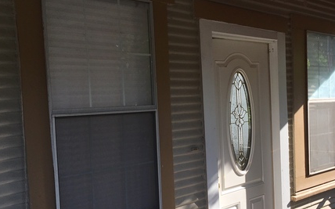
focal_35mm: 46
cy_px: 136
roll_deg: +2.1
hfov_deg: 43.1
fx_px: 420
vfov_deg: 27.8
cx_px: 215
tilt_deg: -3.4
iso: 25
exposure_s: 1/403
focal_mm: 4.15
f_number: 2.2
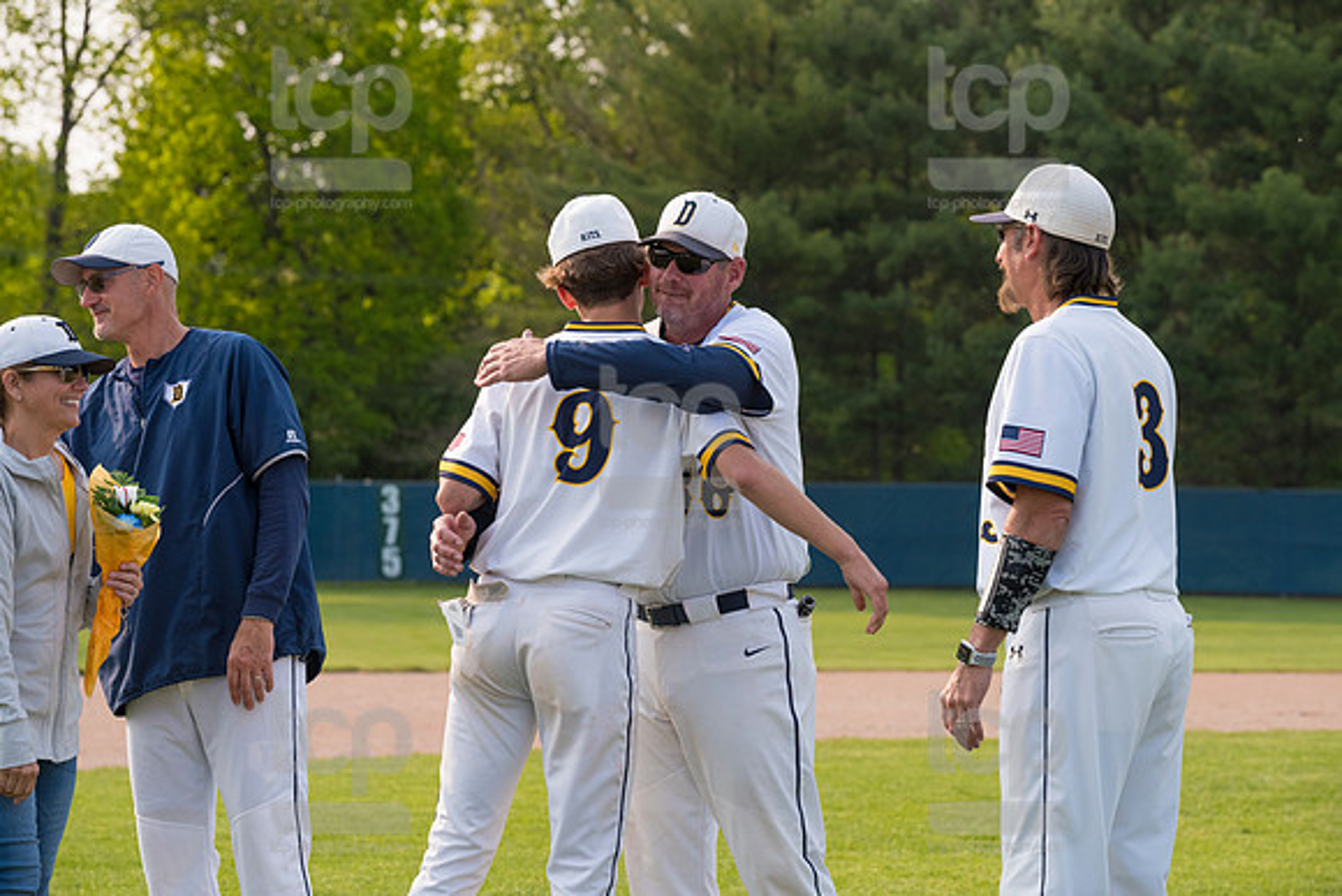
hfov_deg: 15.2
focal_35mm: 135
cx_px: 671
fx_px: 5033
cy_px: 448
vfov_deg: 10.2
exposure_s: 1/1000
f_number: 7.1
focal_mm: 135
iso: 800
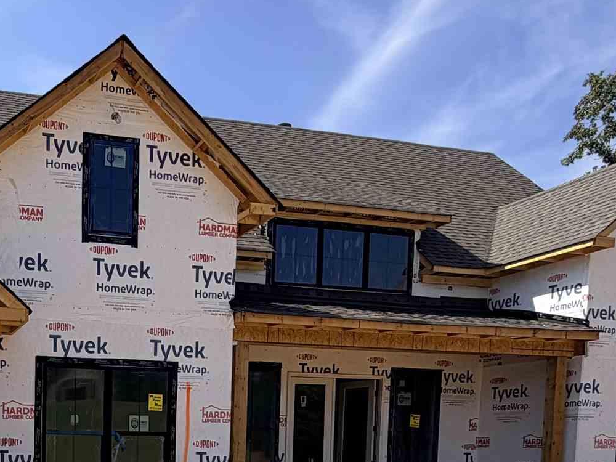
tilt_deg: -5.0
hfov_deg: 41.1
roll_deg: -0.2
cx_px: 86
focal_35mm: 43
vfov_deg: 30.1
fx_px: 765
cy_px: 509
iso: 20
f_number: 2.2
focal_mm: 2.22
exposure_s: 1/1105
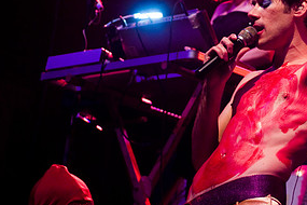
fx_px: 1509
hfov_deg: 11.6
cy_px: 48
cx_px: 256
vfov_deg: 7.7
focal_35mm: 177
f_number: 2.8
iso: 640
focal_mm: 58
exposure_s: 1/160
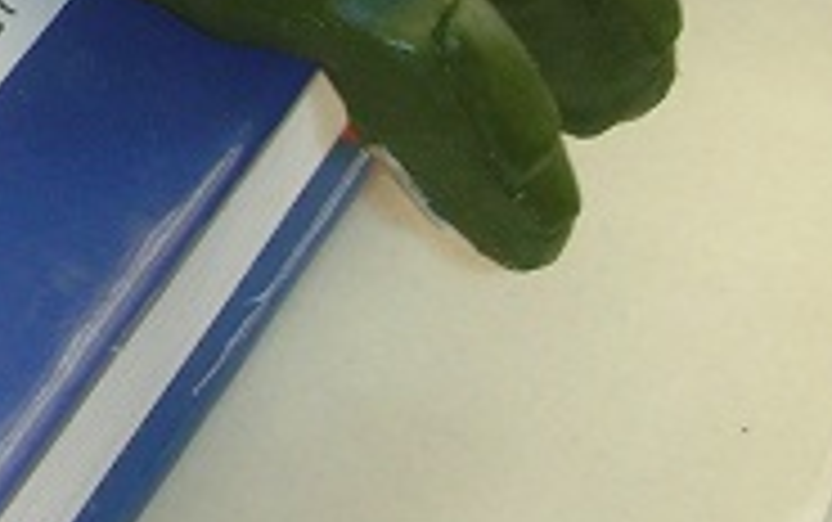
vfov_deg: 9.2
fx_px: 3200
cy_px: -140
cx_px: -540
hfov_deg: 13.6
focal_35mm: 141
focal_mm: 5.8
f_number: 3
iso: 50
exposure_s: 1/30
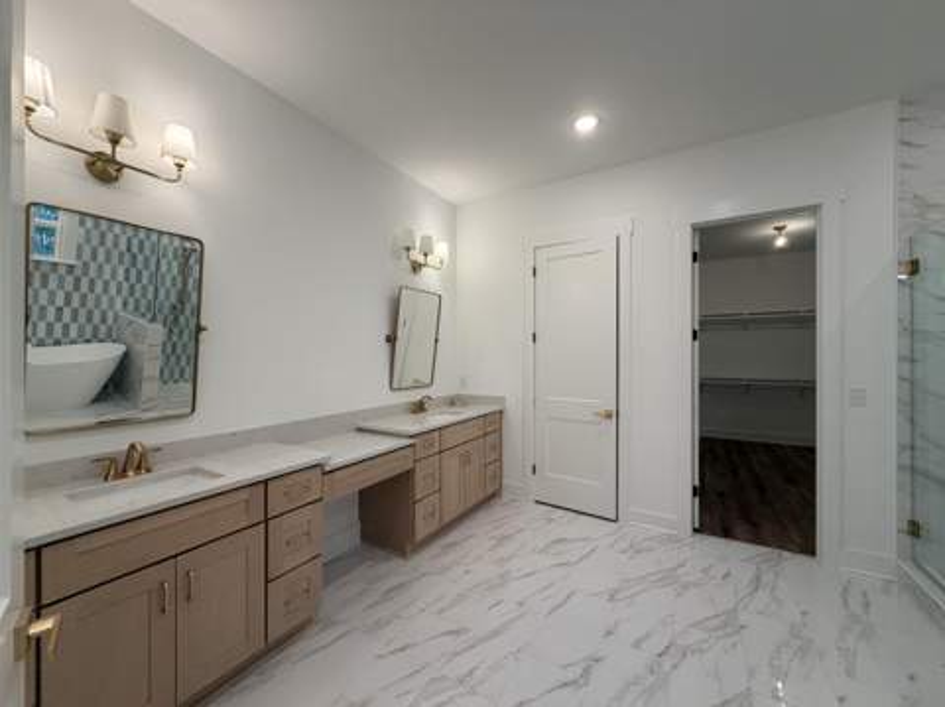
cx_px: 472
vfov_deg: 85.6
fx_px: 382
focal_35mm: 14
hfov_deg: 102.1
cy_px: 354
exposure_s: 1/120
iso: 125
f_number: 2.2
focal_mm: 2.22
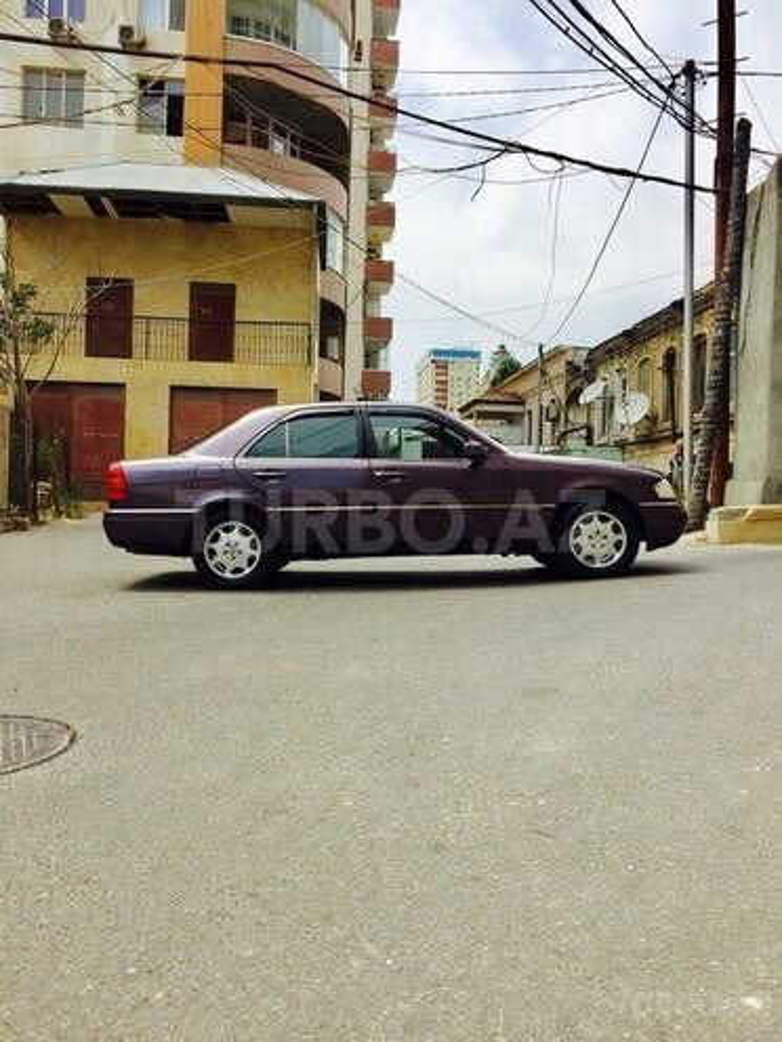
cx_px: 391
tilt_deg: +0.2
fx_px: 874
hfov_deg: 48.2
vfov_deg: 61.7
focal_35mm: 29
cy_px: 521
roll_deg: -2.4
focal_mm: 4.15
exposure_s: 1/3049
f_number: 2.2
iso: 32
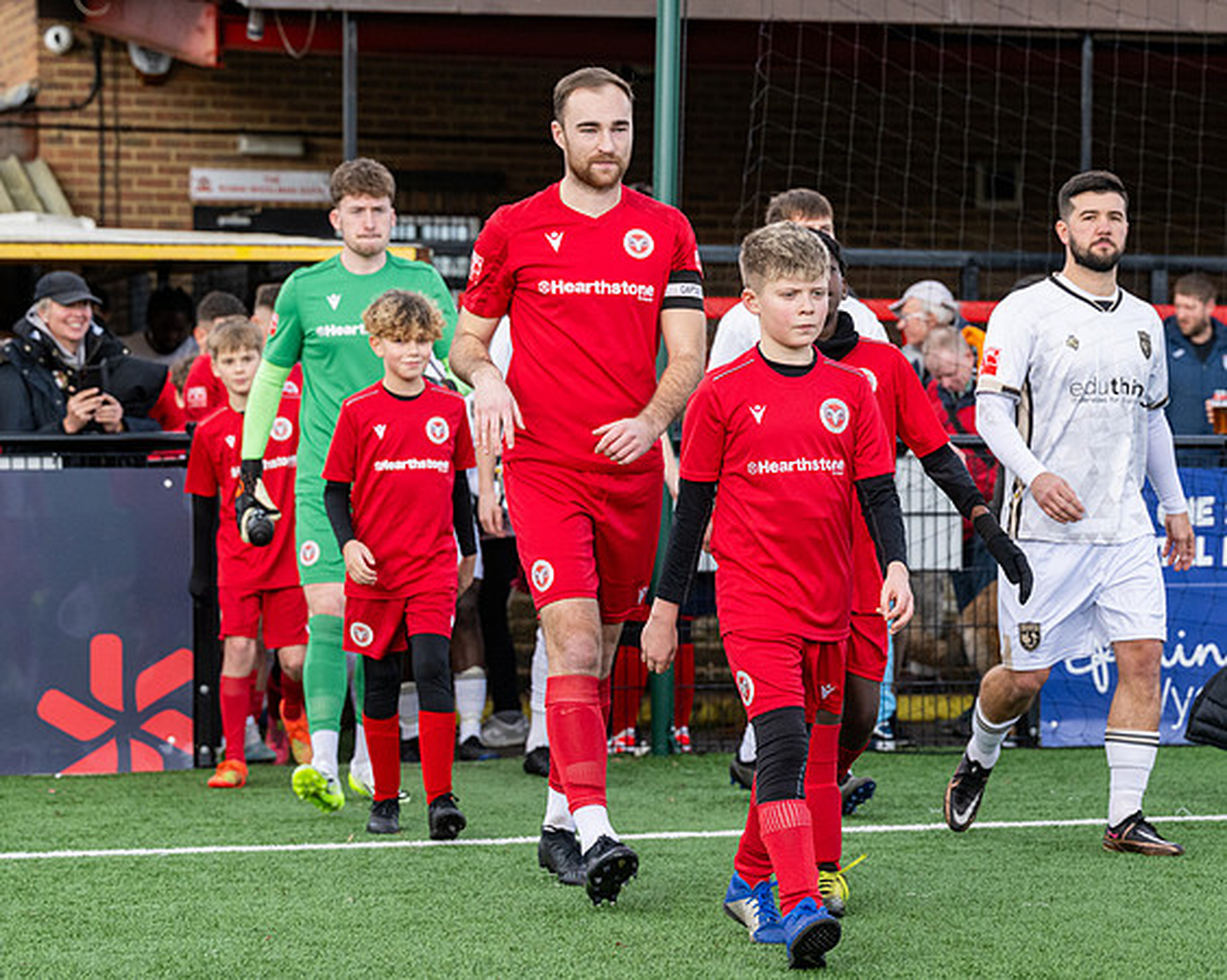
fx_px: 4181
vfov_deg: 13.4
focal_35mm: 115
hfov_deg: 16.7
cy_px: 525
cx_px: 716
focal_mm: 81
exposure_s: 1/1600
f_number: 4
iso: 800
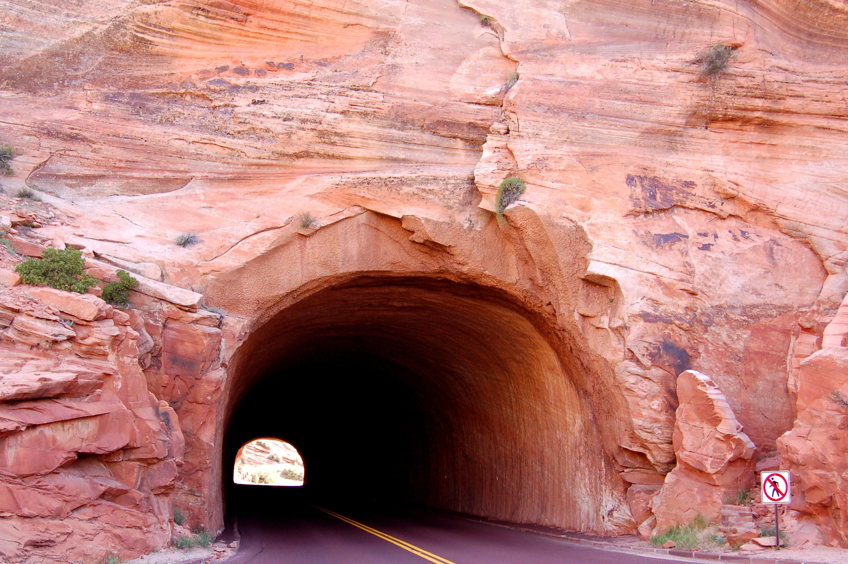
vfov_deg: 28.6
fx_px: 1106
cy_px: 319
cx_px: 383
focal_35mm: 47
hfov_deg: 41.9
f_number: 5.6
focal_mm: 26
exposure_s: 1/125
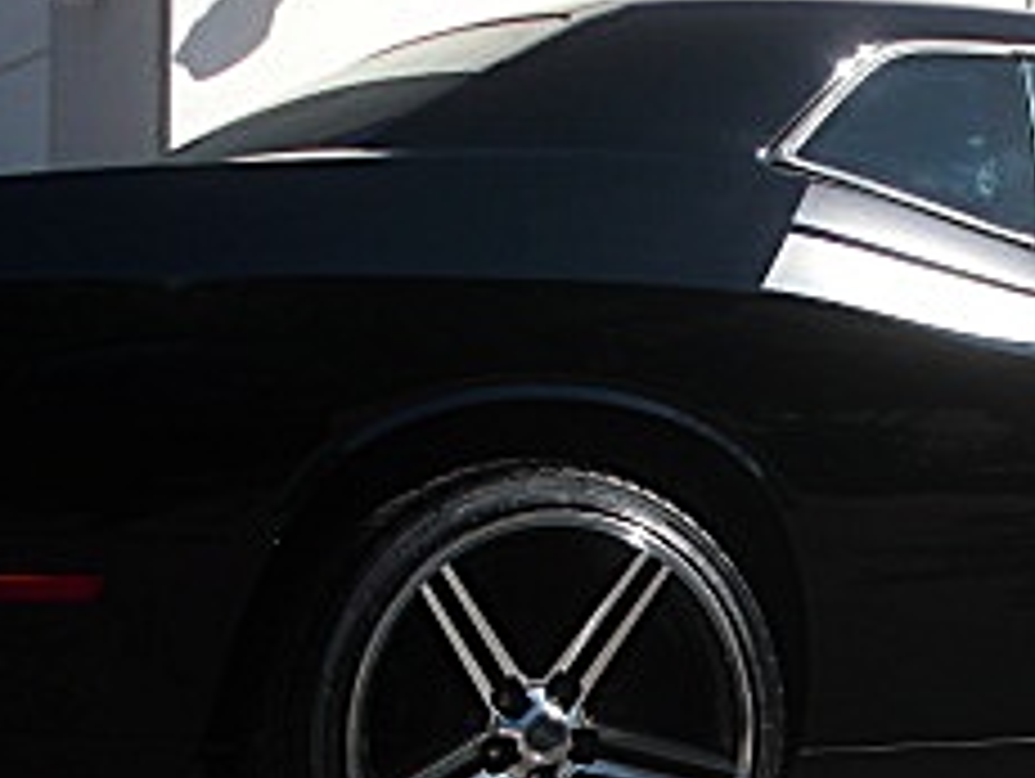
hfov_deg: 19.4
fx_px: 2993
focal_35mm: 100
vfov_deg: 14.7
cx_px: 824
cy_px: 693
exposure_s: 1/500
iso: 50
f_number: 2.8
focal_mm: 6.3
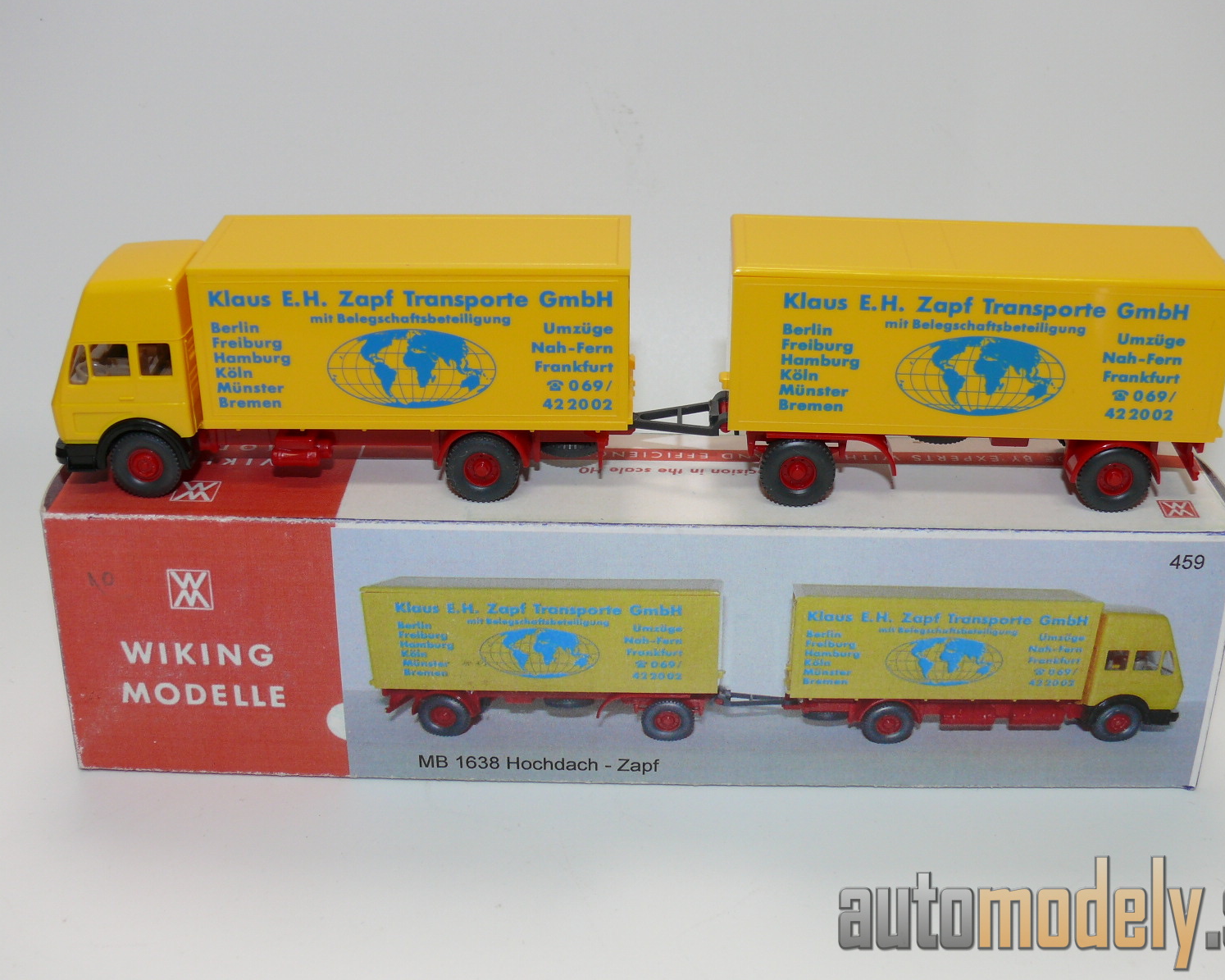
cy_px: 489
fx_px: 1668
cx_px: 649
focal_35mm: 46
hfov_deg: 40.3
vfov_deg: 32.7
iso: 100
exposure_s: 1/30
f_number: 4
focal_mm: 8.5
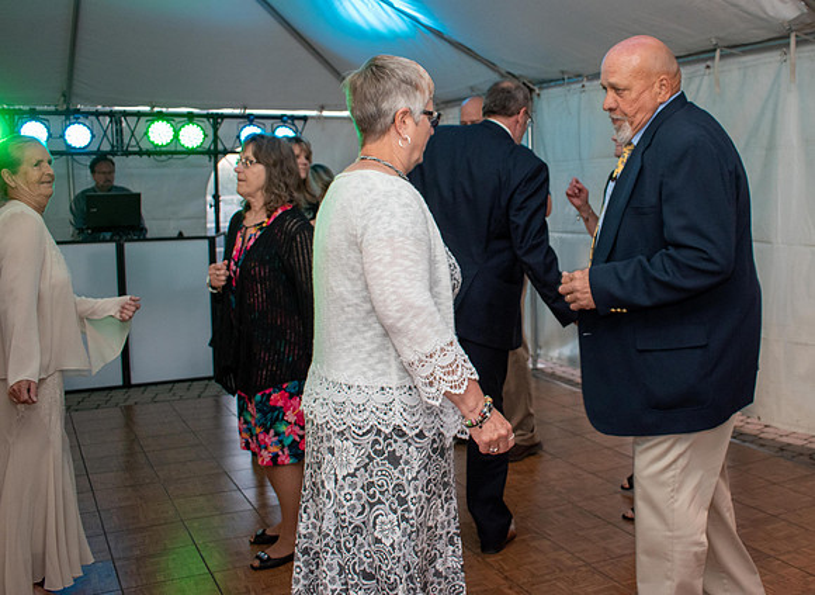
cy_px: 246
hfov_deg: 47.4
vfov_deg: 35.9
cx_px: 523
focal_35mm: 39
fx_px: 915
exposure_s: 1/80
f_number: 4.5
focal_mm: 21
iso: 800
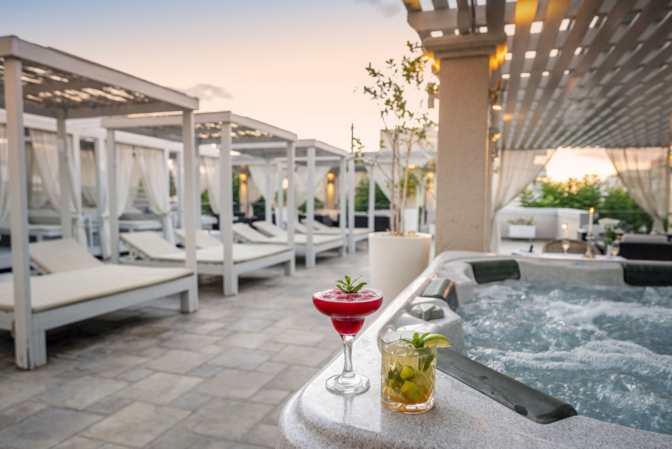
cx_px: 350
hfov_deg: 77.2
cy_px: 232
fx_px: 421
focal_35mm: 23
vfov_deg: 56.2
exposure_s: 1/100
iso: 320
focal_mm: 21.5
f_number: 4
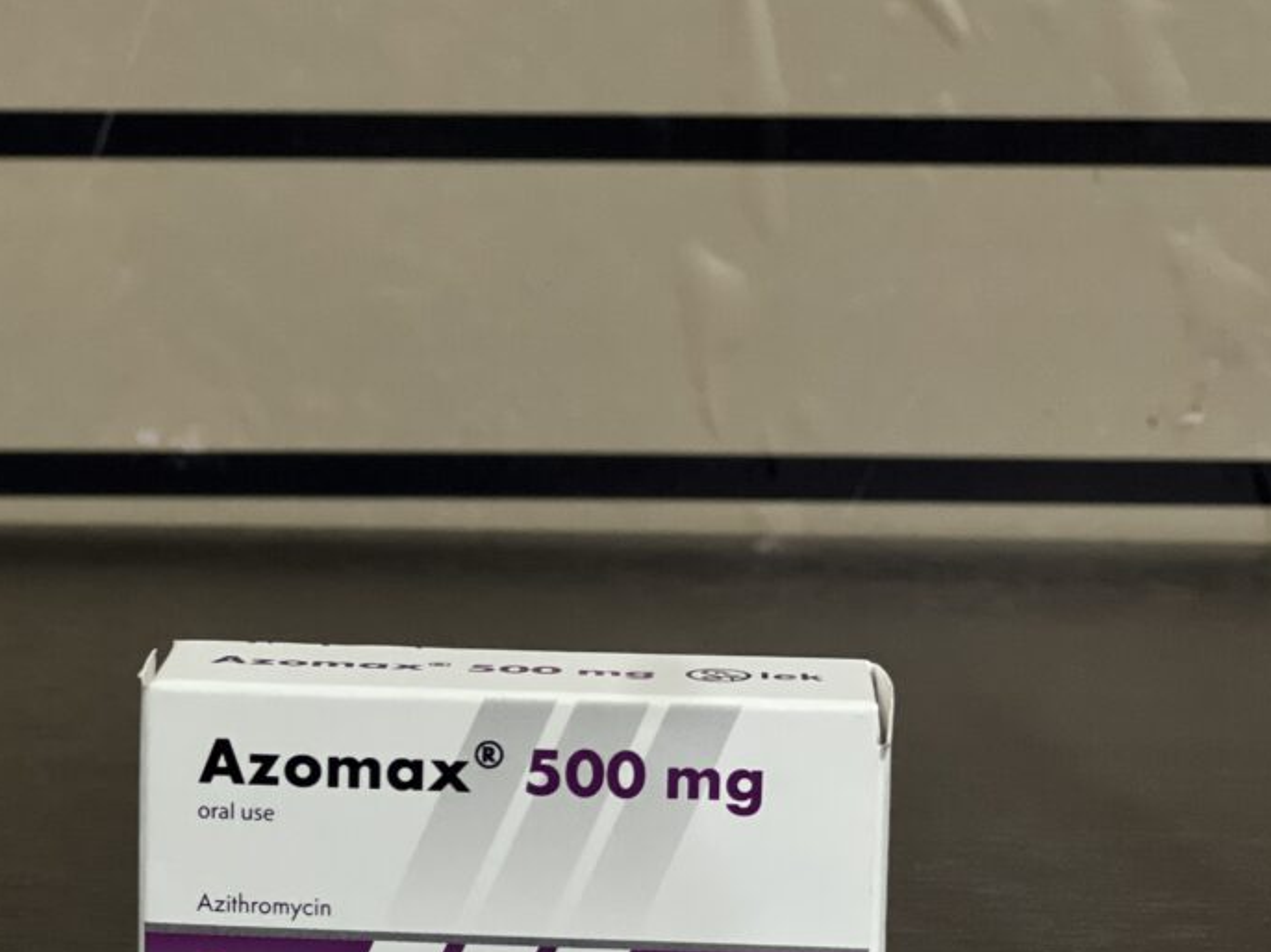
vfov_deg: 12.8
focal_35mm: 115
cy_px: 663
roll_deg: -0.9
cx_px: 374
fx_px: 4221
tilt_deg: -10.3
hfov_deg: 17.1
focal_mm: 9
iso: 400
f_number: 2.8
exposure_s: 1/28
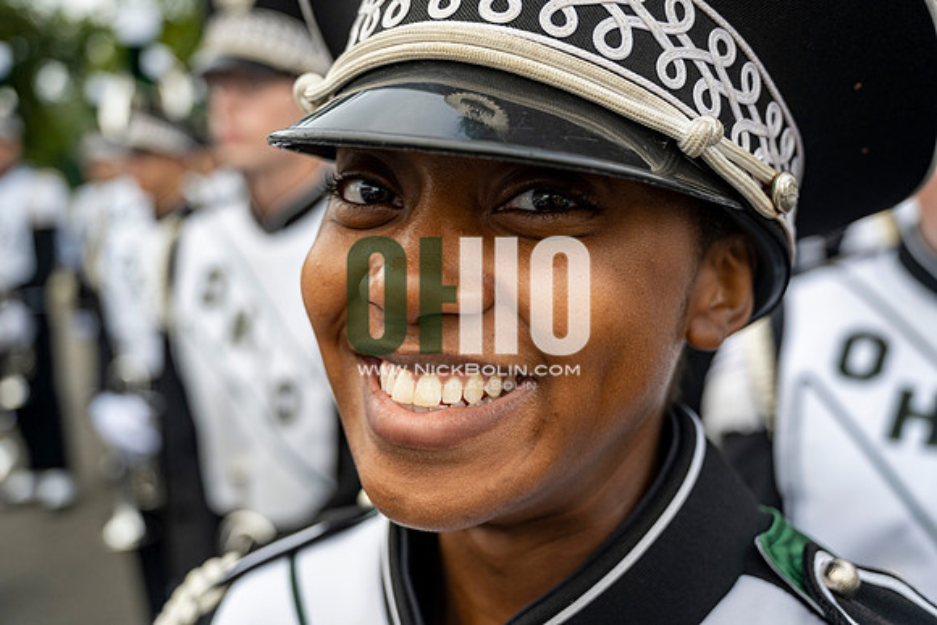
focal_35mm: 40
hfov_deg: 48.4
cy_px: 312
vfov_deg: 33.4
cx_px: 468
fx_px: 1041
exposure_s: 1/800
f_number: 4
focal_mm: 40
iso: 400
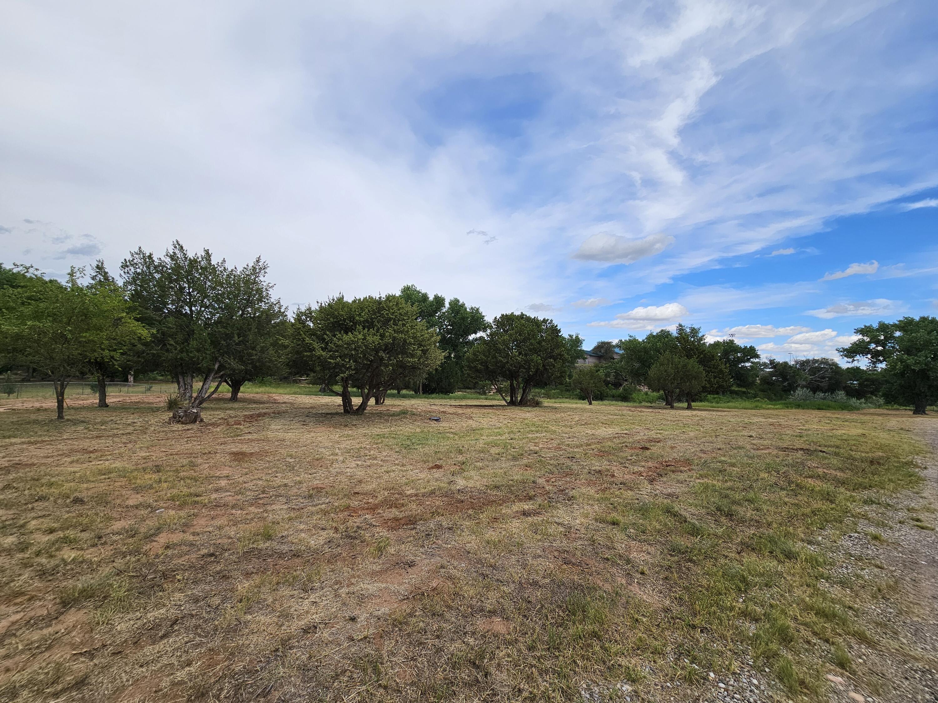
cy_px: 352
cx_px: 469
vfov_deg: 89.9
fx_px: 352
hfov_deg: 106.2
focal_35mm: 13
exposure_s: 1/2151
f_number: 2.2
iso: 50
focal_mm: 2.2
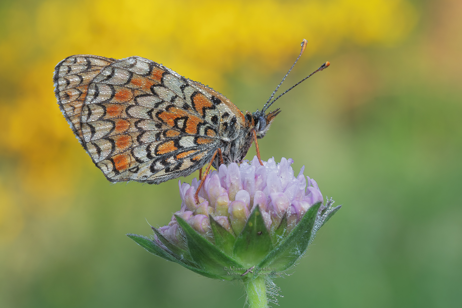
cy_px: 154
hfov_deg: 15.2
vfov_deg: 10.2
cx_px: 231
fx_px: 1732
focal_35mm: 135
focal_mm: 90
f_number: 14
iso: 100
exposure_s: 1/6
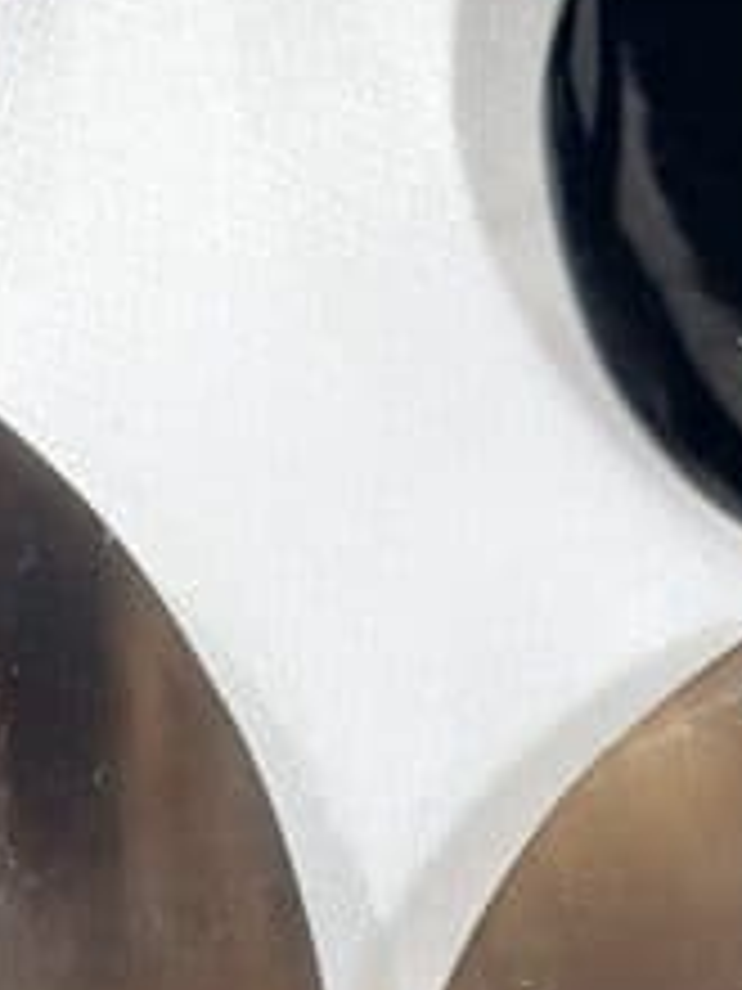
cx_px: 306
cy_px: 1300
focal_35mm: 242
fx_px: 6916
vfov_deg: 8.1
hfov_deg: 6.1
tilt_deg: -59.5
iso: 25
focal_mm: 5.96
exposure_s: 1/103
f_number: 1.6
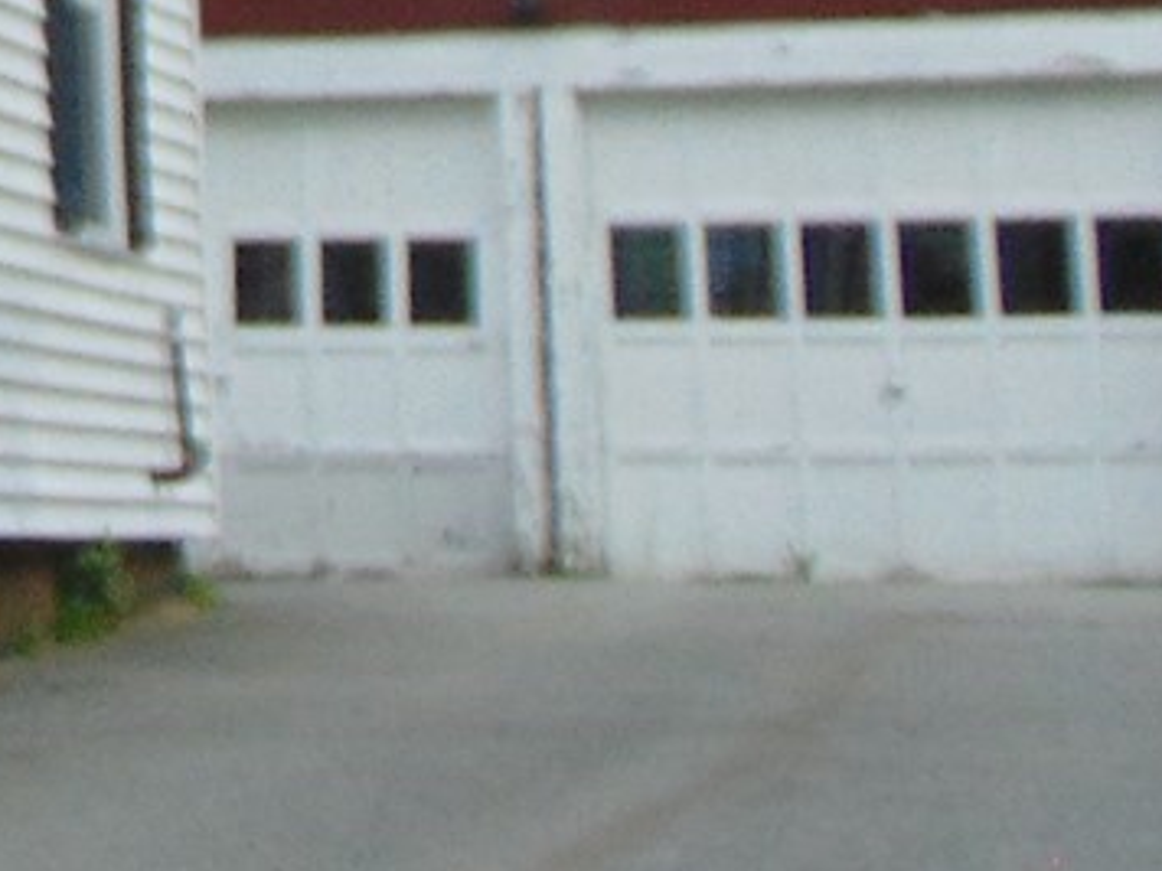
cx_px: -1694
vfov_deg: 7.7
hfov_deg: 9.2
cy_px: -421
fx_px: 6378
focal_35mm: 190
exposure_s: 1/160
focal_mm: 5.8
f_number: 3.2
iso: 80
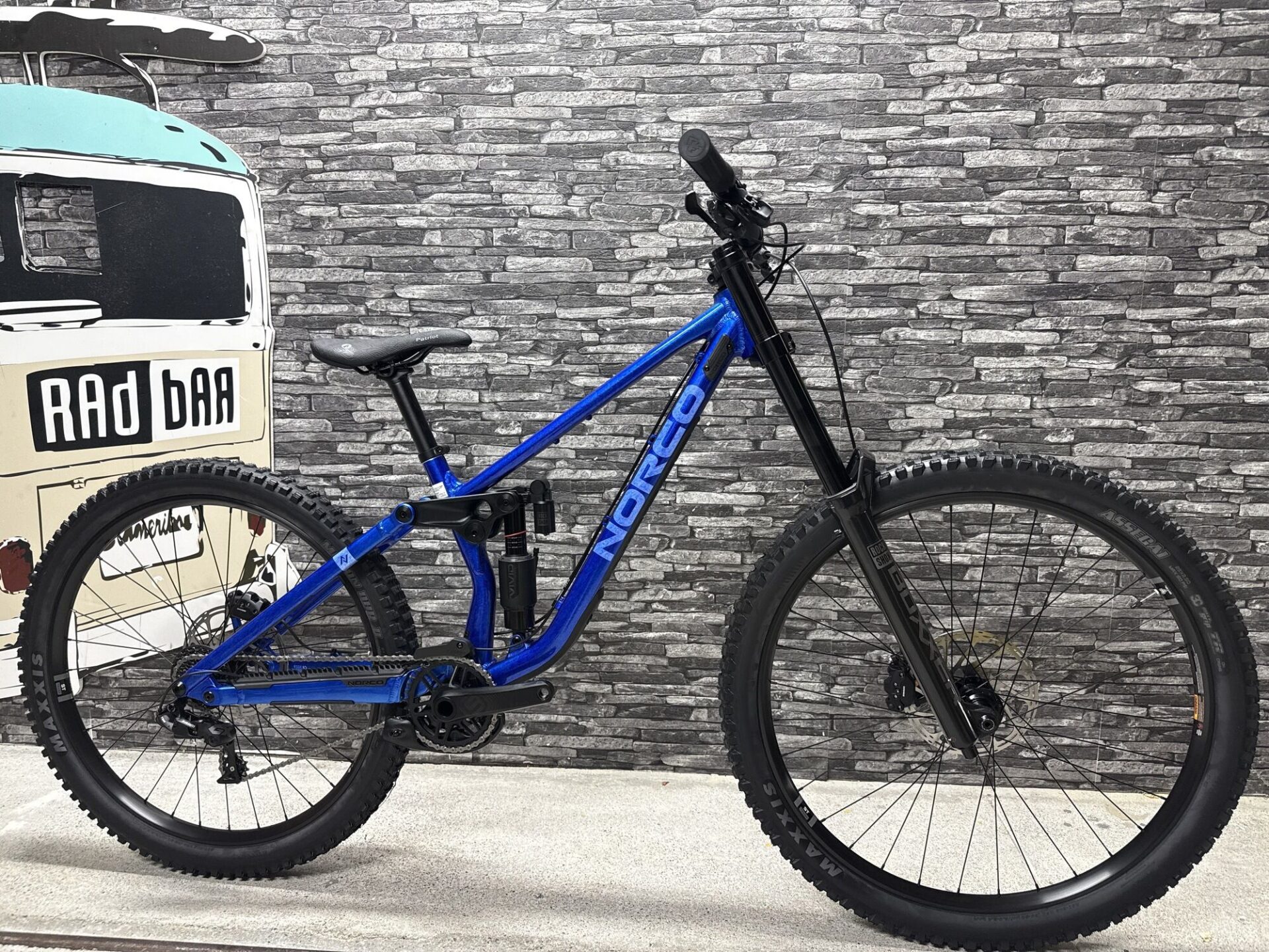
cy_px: 476
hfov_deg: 71.6
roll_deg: -0.5
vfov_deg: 56.8
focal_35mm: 24
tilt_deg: -9.4
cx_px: 634
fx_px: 880
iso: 200
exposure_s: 1/100
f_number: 1.78
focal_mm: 6.76
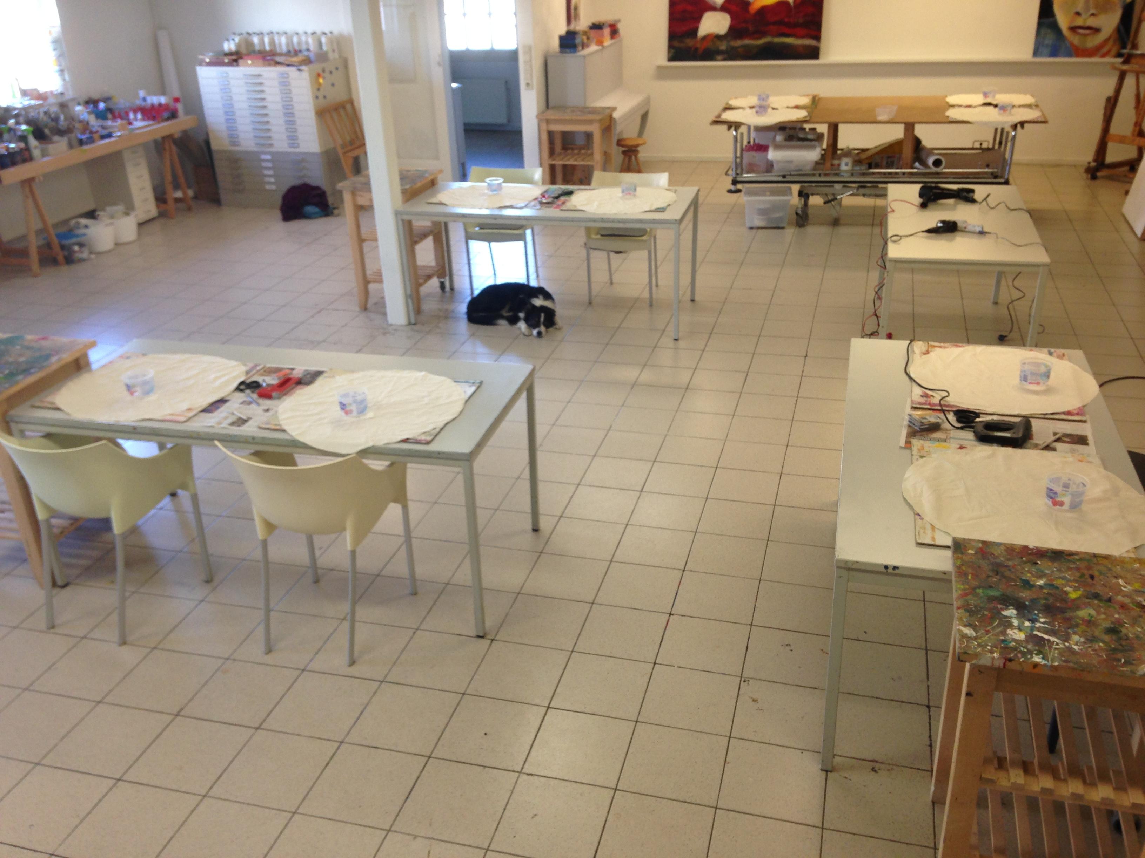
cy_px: 429
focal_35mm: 33
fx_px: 1092
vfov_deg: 42.9
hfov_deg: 55.4
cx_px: 572
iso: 50
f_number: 2.4
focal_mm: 4.12
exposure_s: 1/20
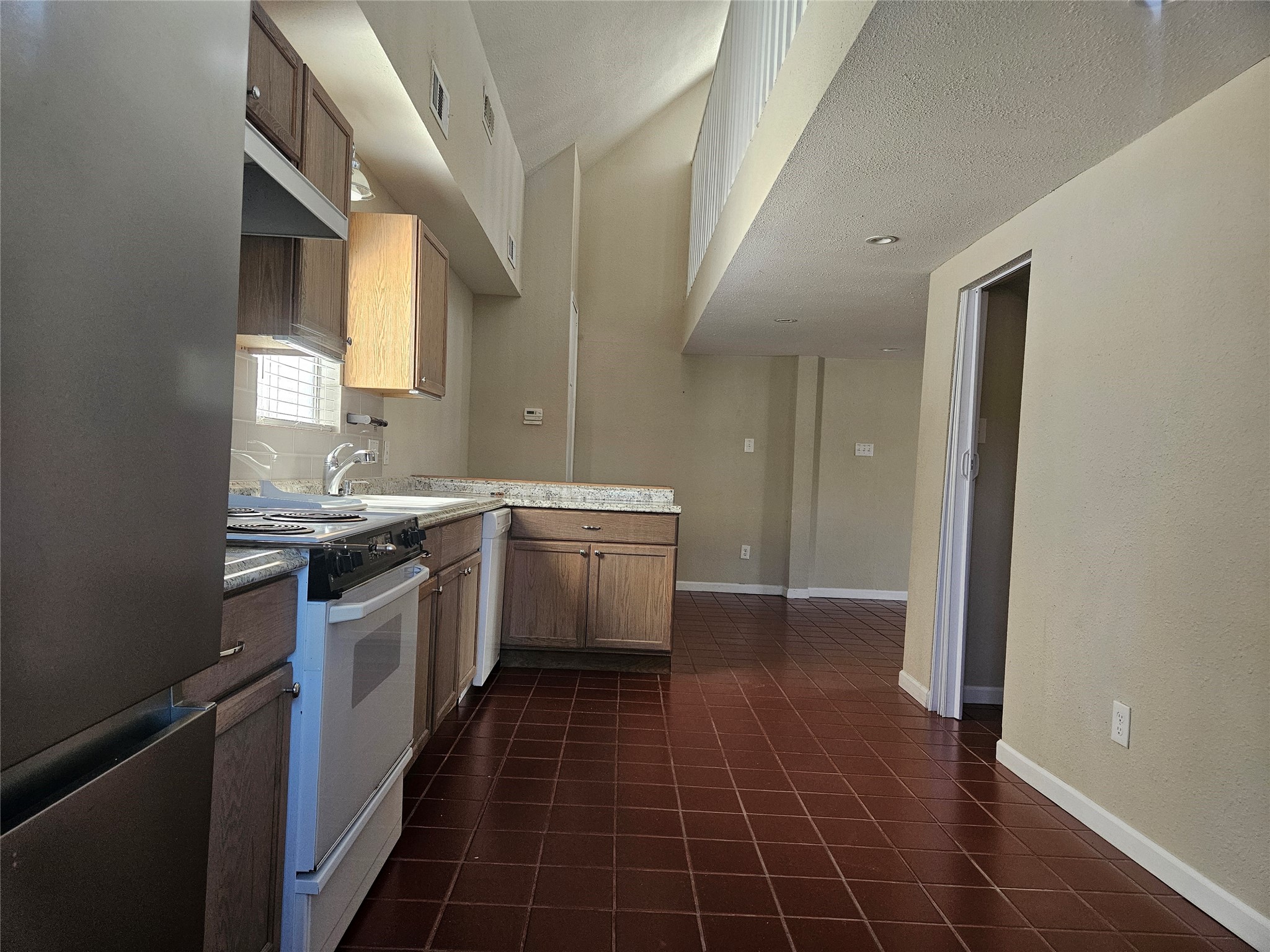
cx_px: 635
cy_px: 476
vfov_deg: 58.9
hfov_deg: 73.9
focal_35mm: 23
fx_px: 844
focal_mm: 5.4
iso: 320
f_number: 1.8
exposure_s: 1/120
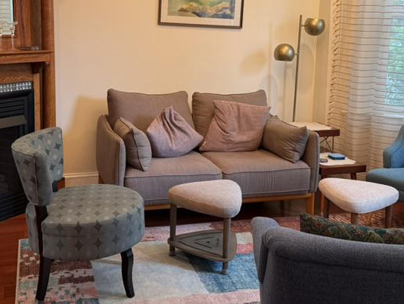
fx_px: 537
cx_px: 197
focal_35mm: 46
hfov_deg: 41.2
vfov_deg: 31.2
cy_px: 92
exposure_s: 1/60
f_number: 1.78
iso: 160
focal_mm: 6.76
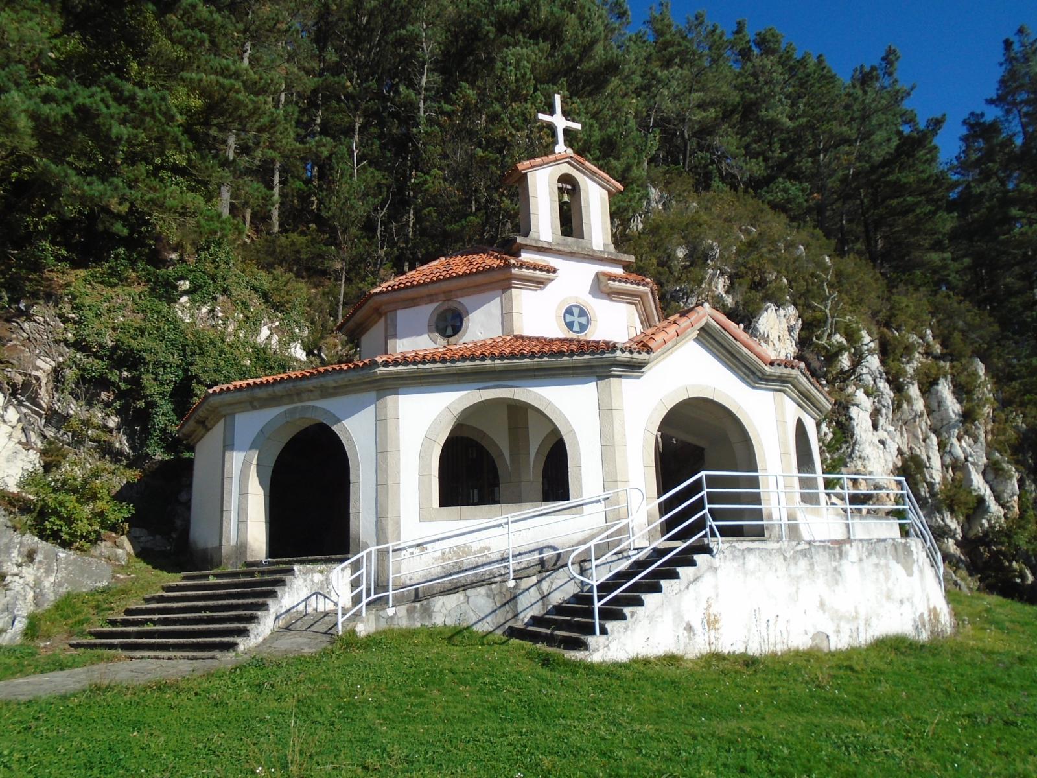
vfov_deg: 53.1
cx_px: 518
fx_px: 779
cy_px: 389
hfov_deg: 67.3
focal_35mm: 26
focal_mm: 4.6
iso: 100
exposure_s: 1/200
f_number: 8
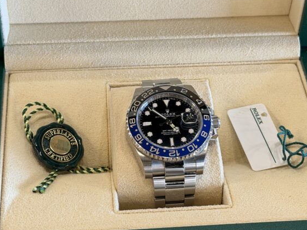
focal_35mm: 88
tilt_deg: -42.9
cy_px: 63
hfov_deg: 22.3
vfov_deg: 16.7
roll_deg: -4.1
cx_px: 165
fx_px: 780
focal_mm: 6.76
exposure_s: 1/60
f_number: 1.78
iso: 160
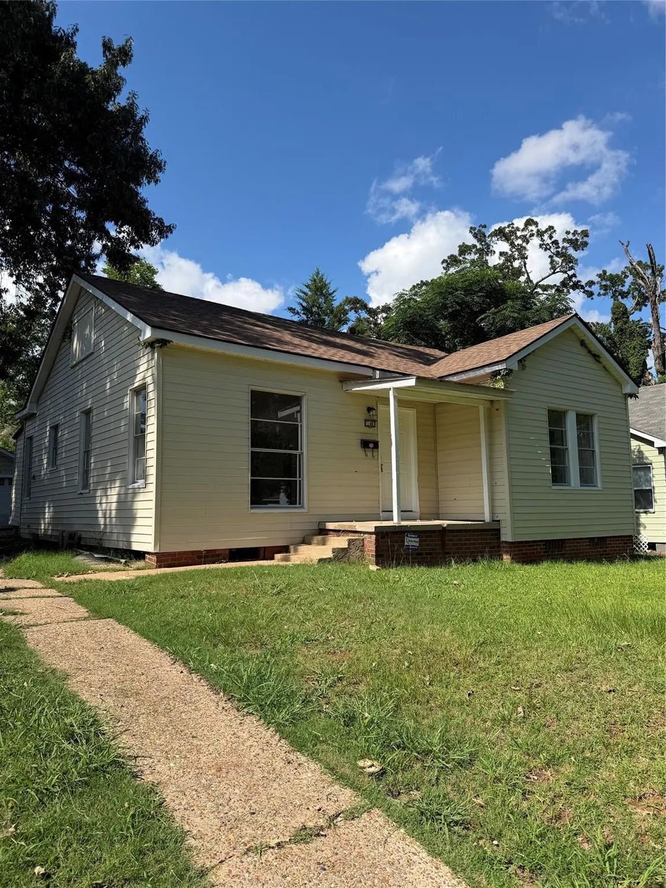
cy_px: 444
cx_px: 333
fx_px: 616
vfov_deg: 71.6
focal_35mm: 24
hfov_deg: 56.8
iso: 80
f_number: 1.78
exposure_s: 1/4167
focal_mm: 6.76
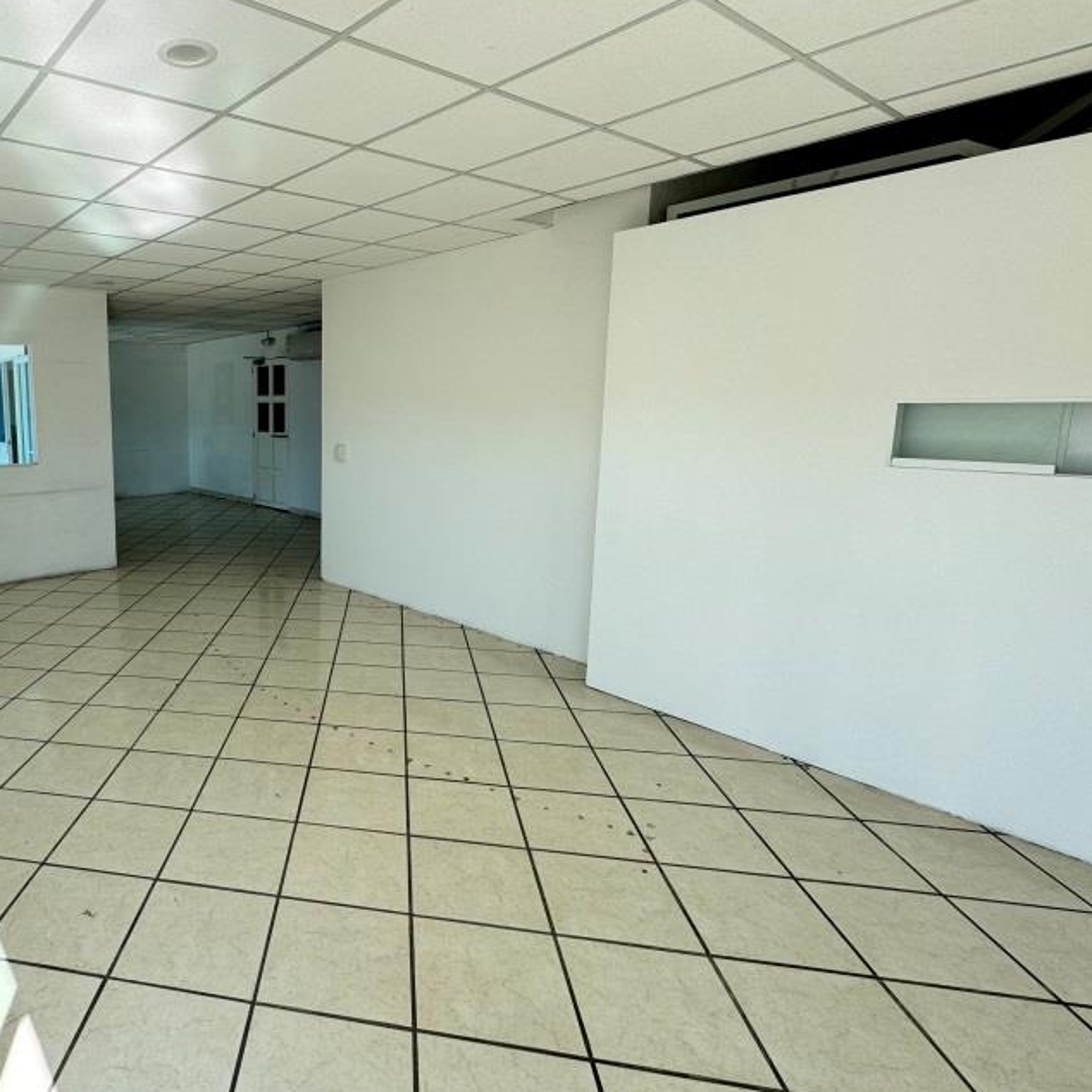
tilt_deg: -8.3
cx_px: 243
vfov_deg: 74.7
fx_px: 714
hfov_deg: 68.7
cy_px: 506
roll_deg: +1.4
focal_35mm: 20
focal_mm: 2.22
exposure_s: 1/128
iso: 40
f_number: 2.2
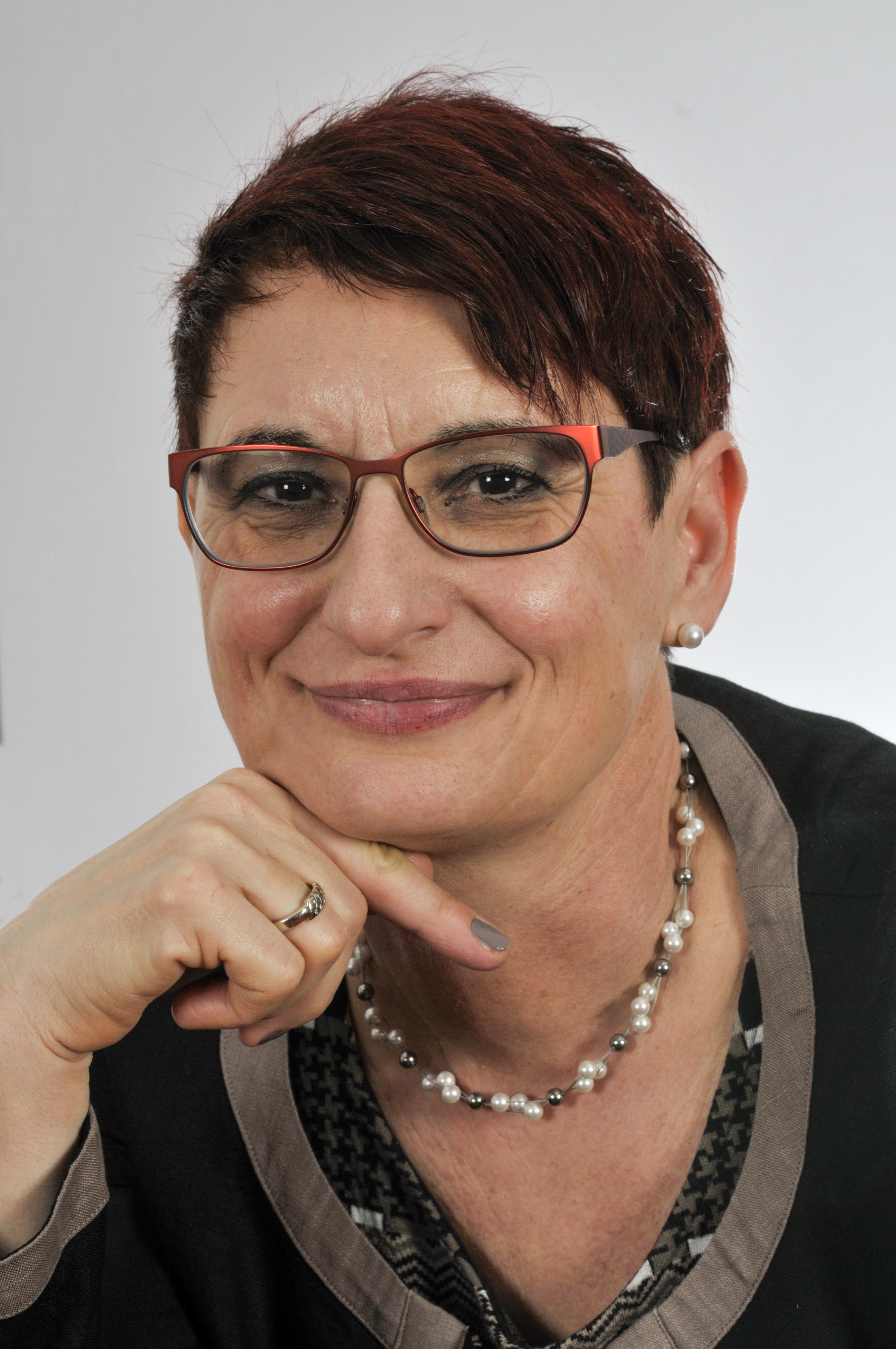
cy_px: 674
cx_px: 448
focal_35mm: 128
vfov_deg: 16.1
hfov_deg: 10.7
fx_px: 4772
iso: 200
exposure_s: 1/160
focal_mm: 85
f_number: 10
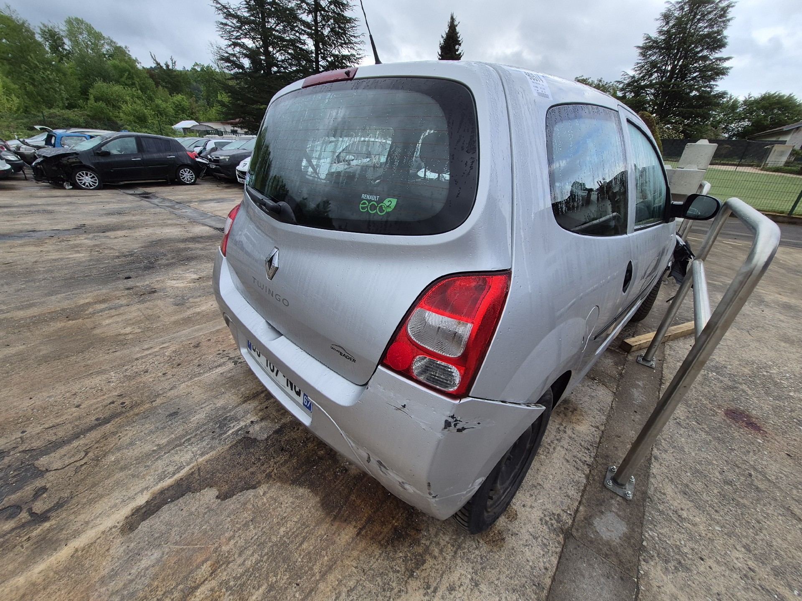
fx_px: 301
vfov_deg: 89.9
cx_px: 401
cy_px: 300
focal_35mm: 13
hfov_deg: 106.2
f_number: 2.2
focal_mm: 1.74
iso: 40
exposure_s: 1/588
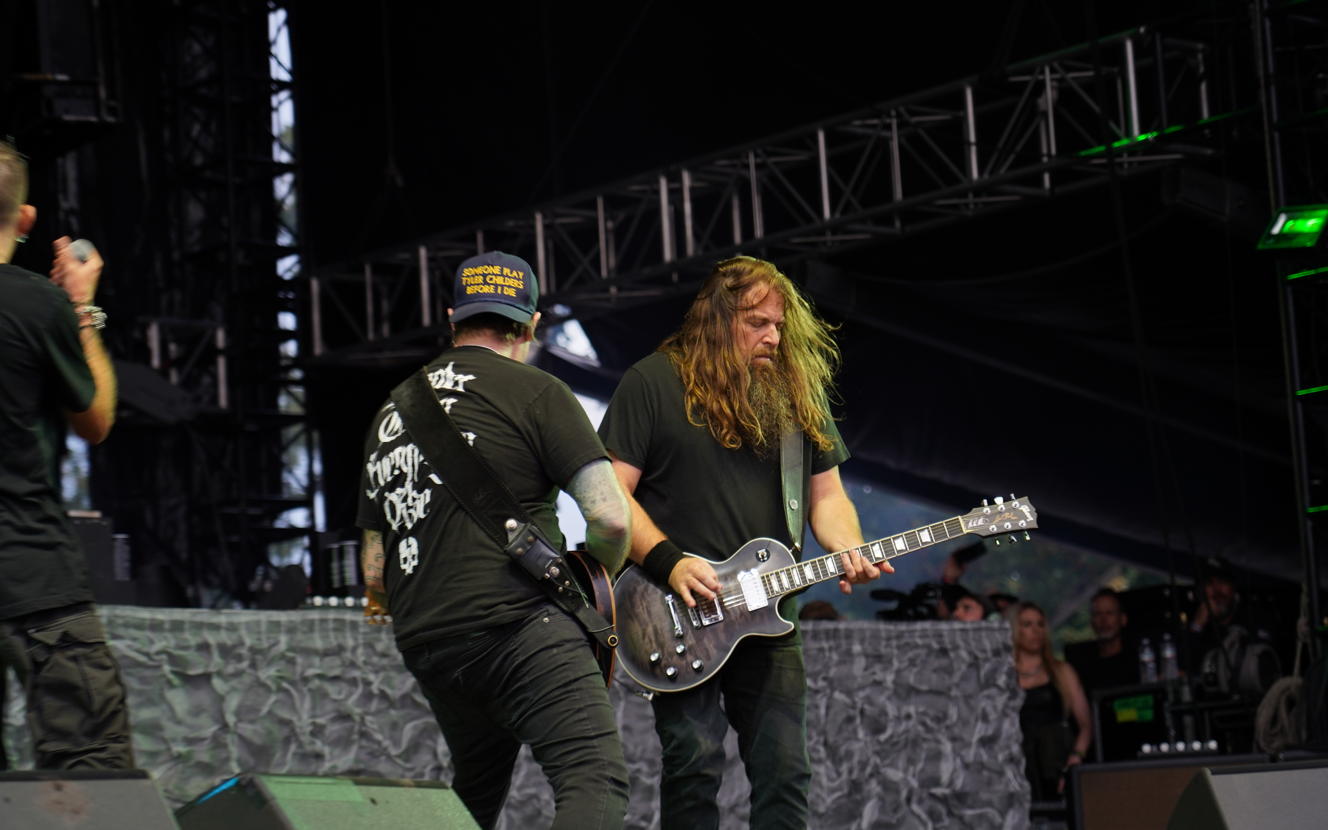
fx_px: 3873
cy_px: 389
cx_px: 662
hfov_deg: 19.5
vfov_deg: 12.2
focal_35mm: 107
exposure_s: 1/125
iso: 320
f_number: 4
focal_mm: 104
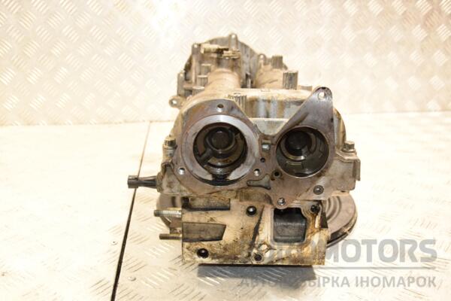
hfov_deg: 51.3
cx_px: 226
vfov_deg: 35.5
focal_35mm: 38
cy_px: 150
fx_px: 470
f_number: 5.6
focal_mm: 25
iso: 1600
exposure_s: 1/160
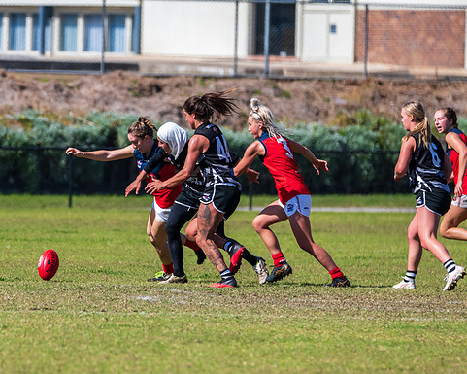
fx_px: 9290
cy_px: 247
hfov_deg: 2.9
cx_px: 177
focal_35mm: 672
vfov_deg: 2.3
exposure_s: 1/2000
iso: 800
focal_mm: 450
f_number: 7.1
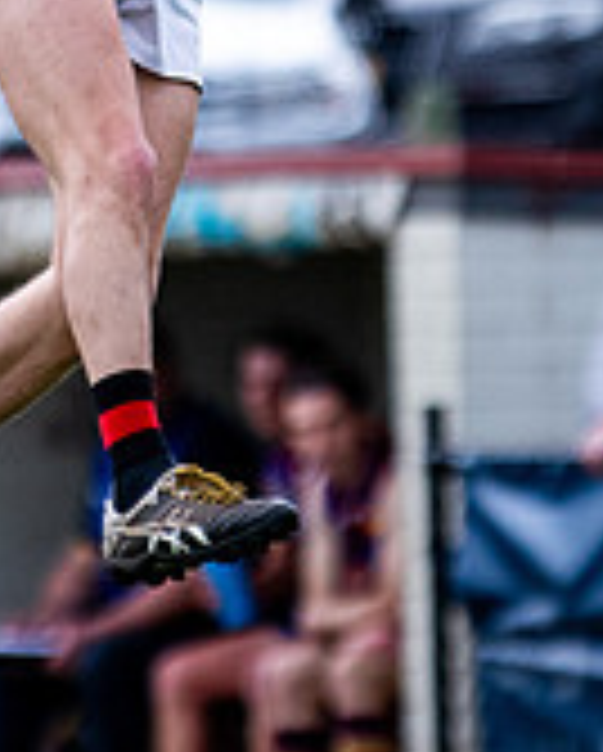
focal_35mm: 1748
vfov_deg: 1.1
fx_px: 38924
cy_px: -66
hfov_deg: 0.9
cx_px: 257
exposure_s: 1/1600
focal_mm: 200
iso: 400
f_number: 2.8
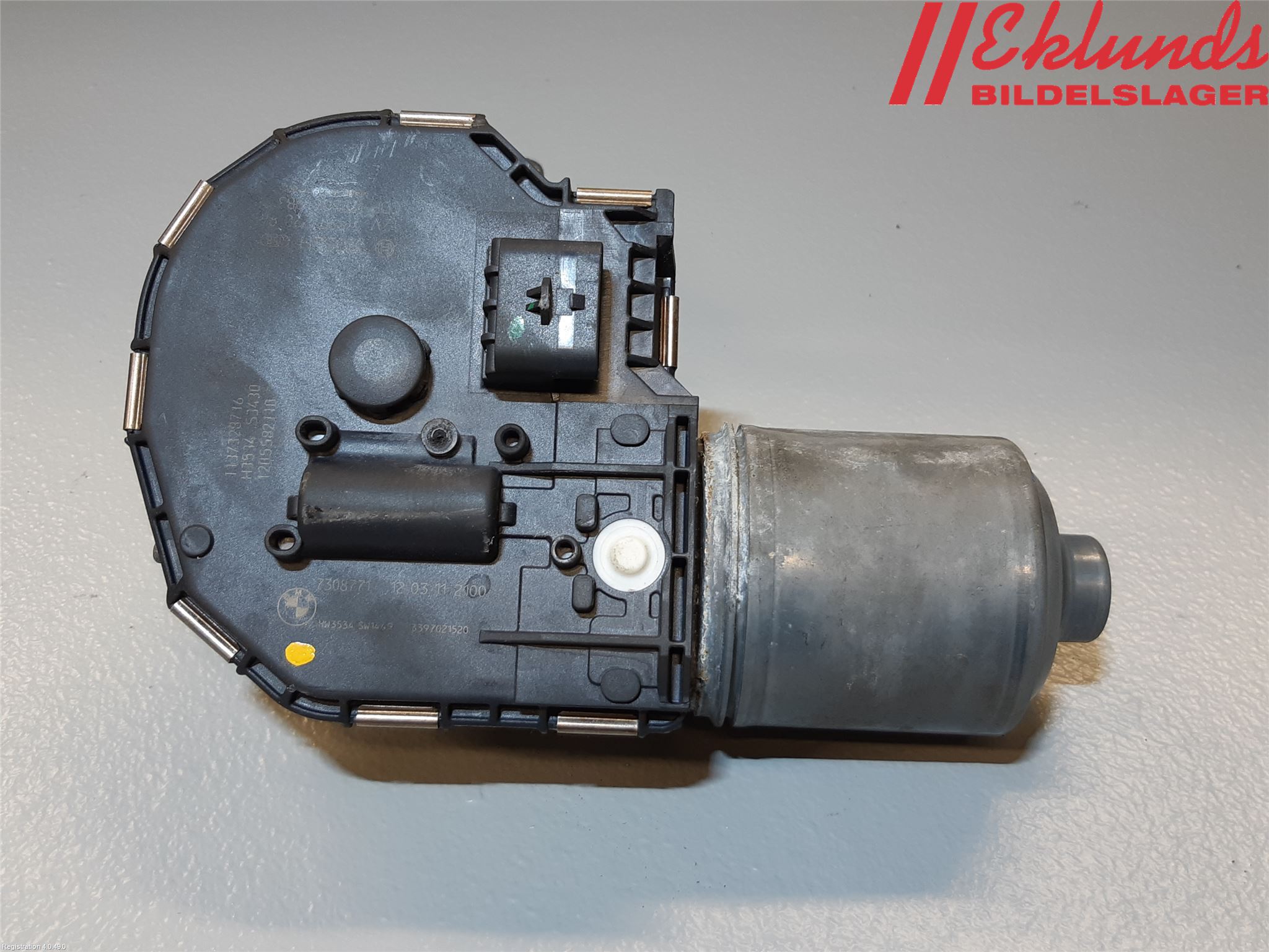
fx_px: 953
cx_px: 634
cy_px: 476
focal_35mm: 26
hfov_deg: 67.3
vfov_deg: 53.1
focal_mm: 3.93
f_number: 1.7
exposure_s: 1/50
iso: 50
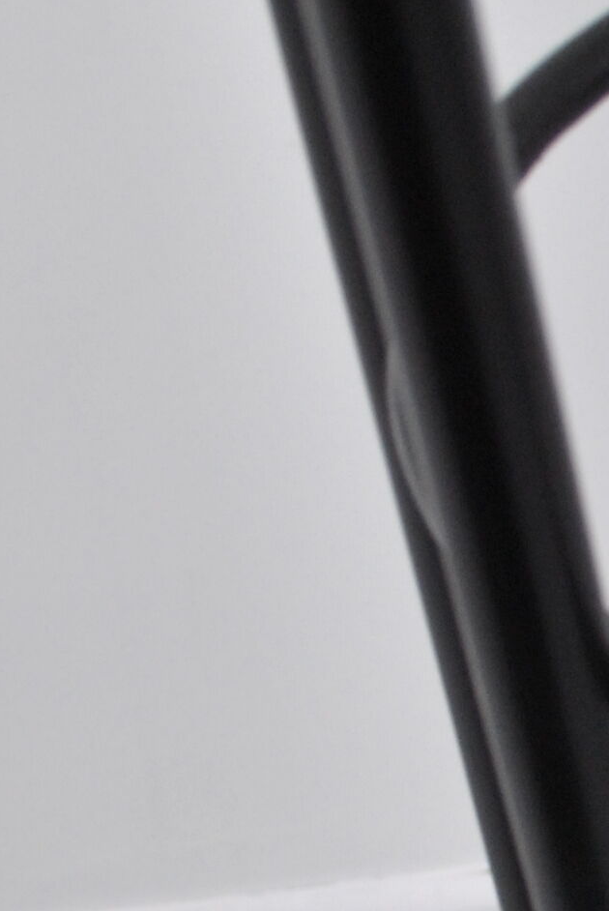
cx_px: 1104
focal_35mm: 148
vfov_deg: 13.3
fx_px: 3747
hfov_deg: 8.9
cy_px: 1206
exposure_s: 1/30
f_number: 5.6
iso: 450
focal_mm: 24
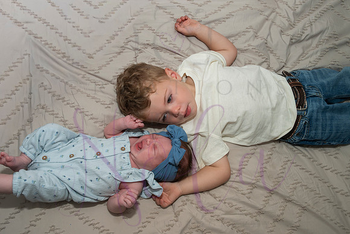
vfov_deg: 44.7
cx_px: 171
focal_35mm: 29
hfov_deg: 63.3
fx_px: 284
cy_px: 114
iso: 800
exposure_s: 1/320
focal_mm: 28
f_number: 14
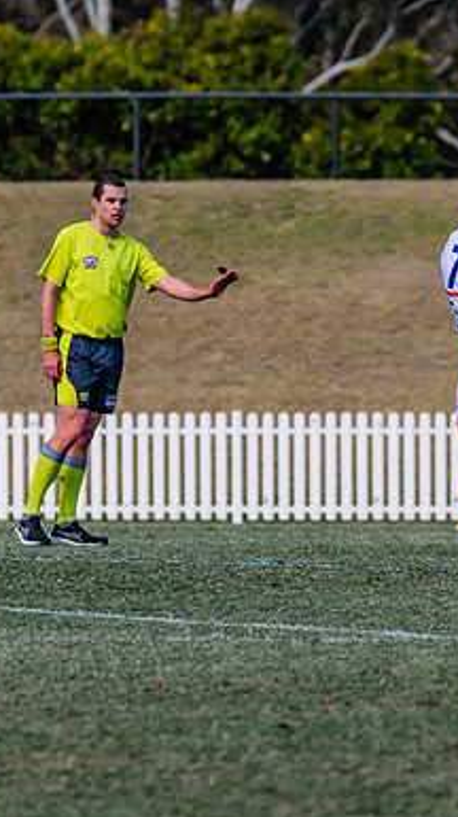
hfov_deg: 1.5
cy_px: 355
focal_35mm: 790
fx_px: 17090
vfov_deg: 2.7
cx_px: 507
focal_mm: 420
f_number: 8
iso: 800
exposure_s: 1/1600
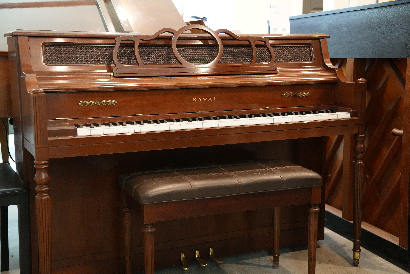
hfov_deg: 41.1
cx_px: 205
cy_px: 137
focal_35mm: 48
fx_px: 547
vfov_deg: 28.1
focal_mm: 32
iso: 4000
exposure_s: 1/160
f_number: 2.8
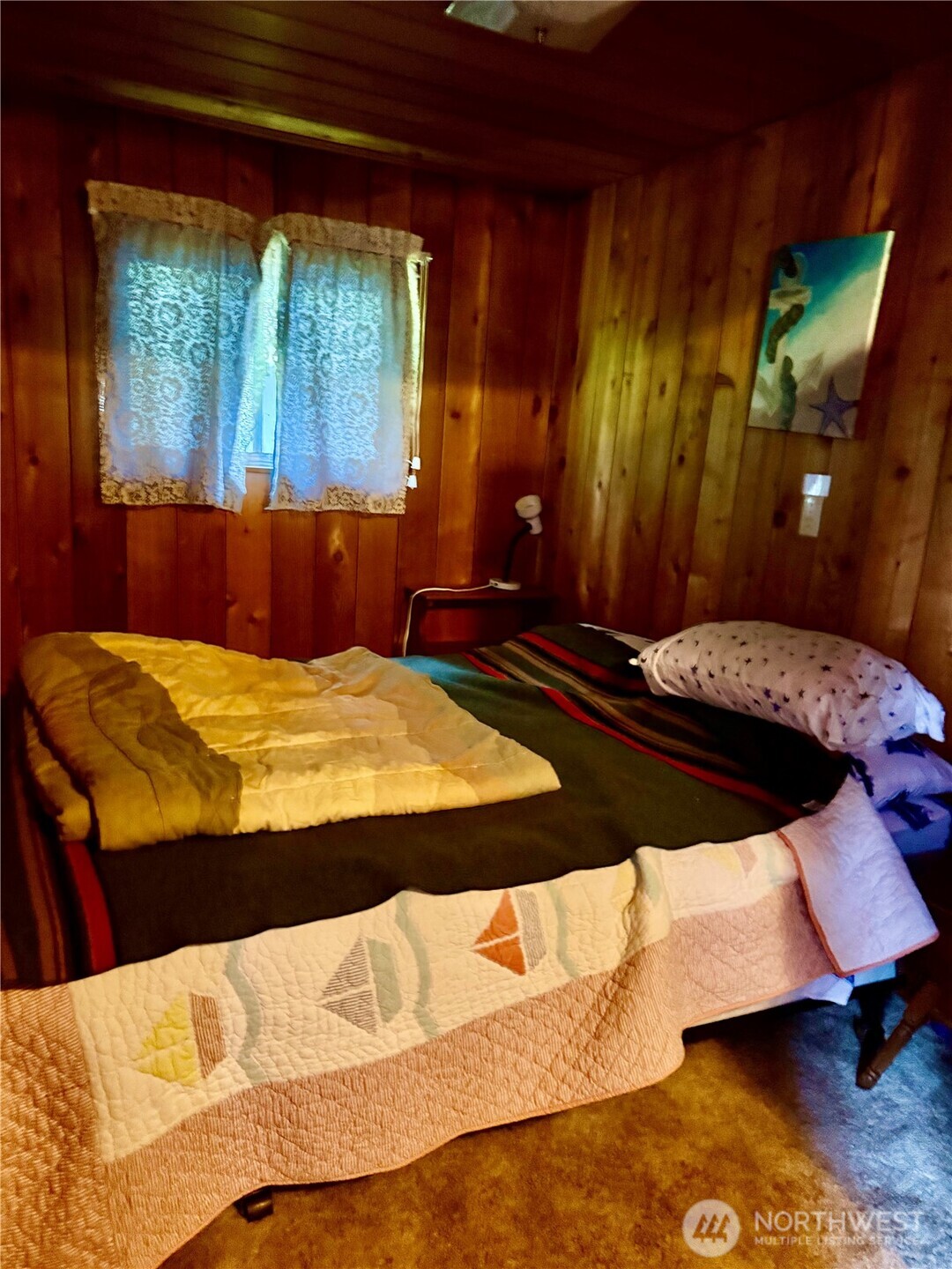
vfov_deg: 71.6
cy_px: 634
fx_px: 880
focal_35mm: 24
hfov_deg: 56.8
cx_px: 476
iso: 1600
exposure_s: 1/30
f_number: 1.78
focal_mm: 6.76
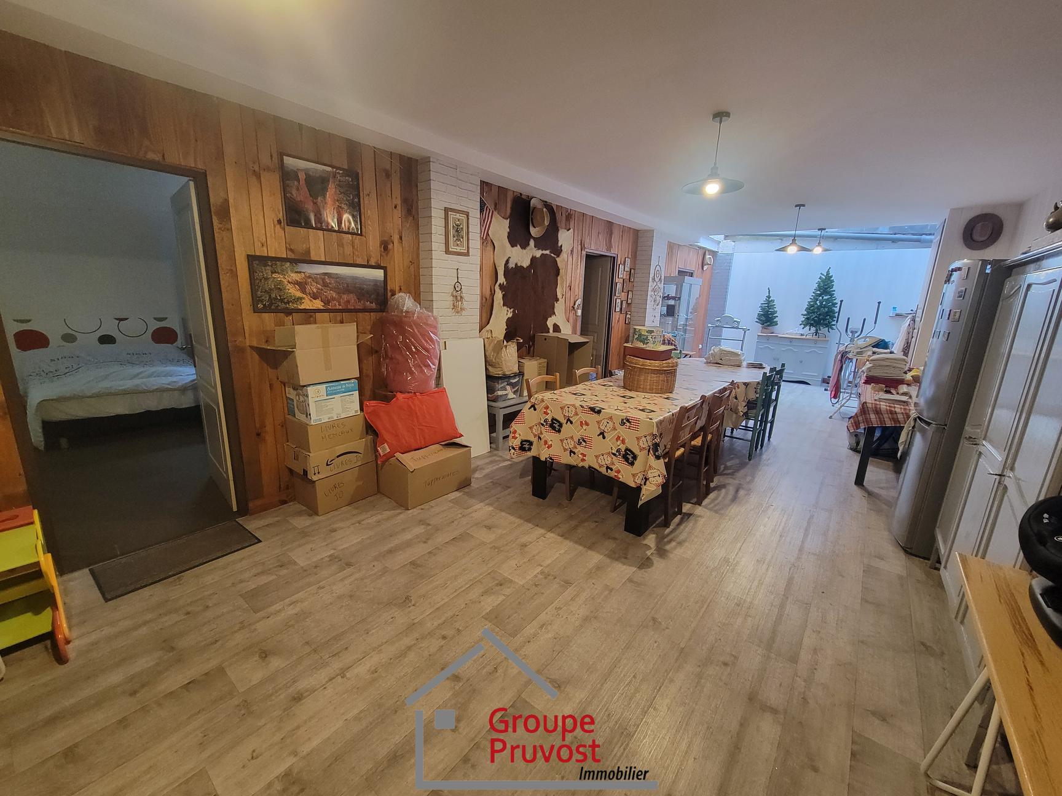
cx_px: 531
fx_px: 399
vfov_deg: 89.9
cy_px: 398
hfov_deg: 106.2
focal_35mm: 13
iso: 500
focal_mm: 2.2
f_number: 2.2
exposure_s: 1/30
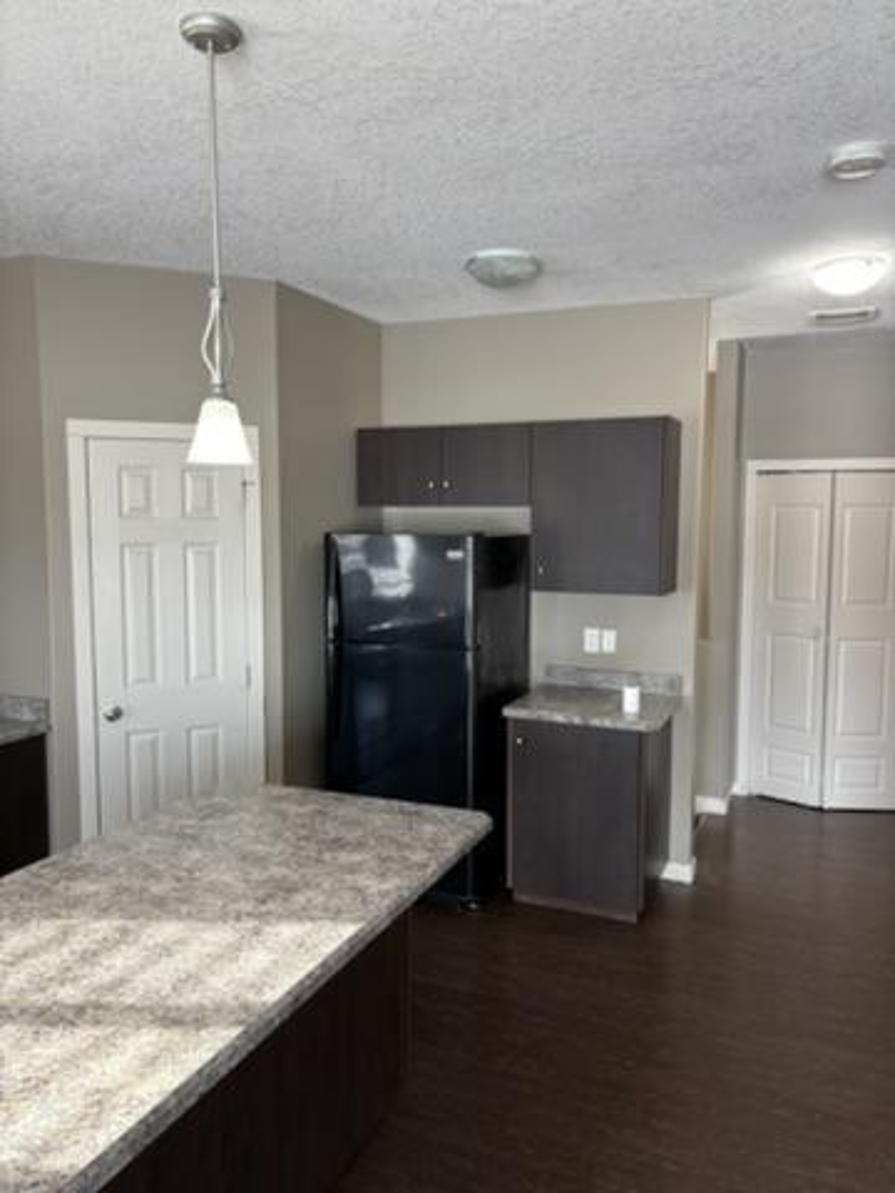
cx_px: 448
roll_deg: -0.1
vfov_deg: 67.3
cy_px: 596
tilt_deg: -4.9
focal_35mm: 26
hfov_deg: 53.1
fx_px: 896
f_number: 1.6
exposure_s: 1/60
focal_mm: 5.96
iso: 100
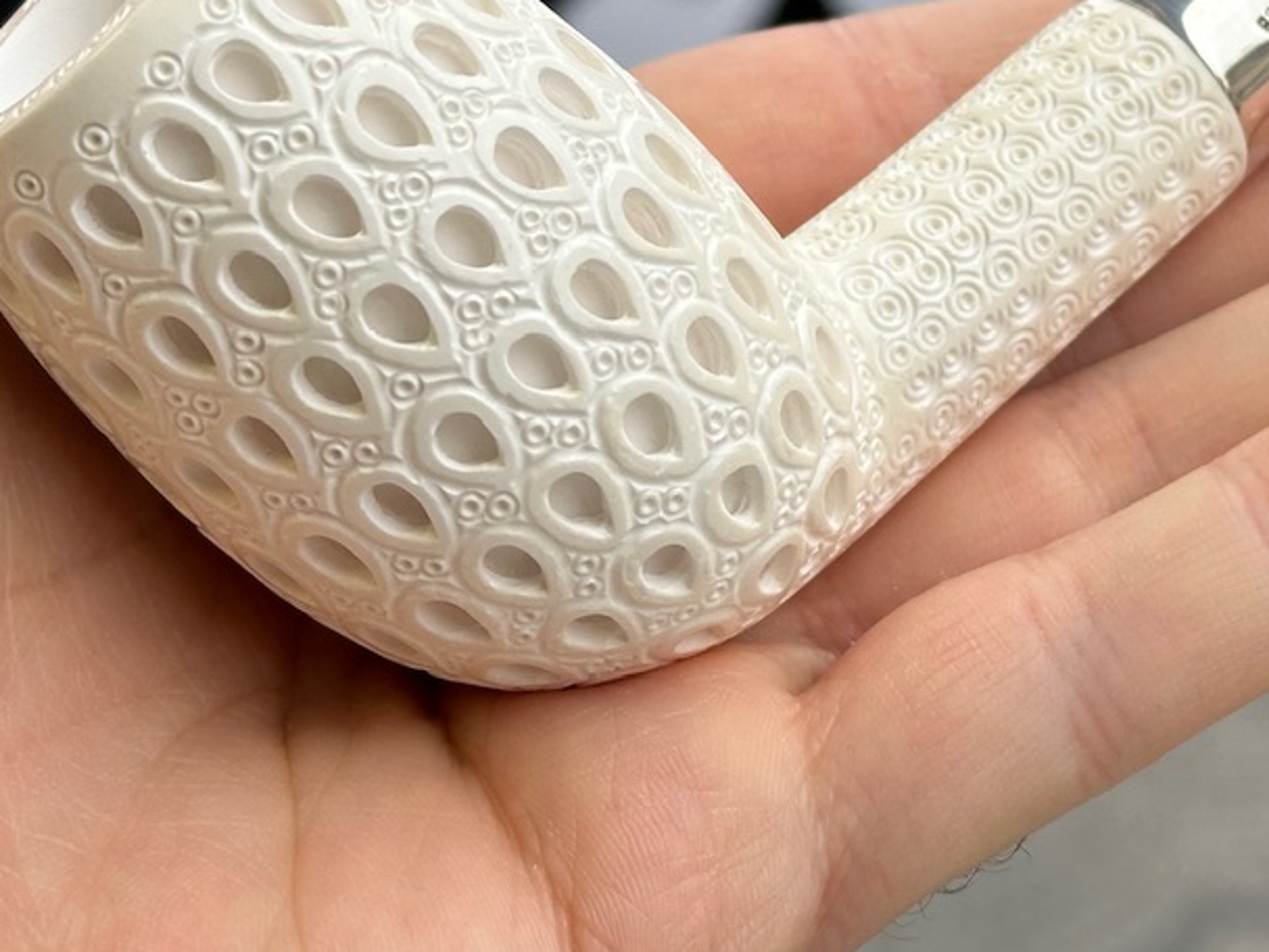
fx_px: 3703
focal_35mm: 101
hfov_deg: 19.3
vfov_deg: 14.4
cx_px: 985
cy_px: -10
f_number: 1.78
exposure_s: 1/348
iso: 64
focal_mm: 6.86
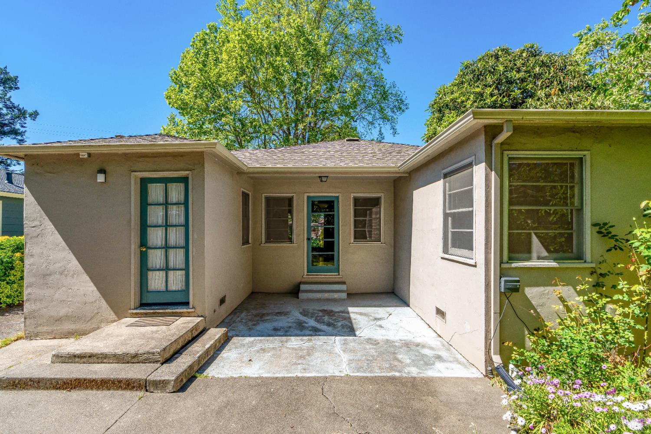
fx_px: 289
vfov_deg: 73.7
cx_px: 326
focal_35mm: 16
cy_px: 217
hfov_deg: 96.7
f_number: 11
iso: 400
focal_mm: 16
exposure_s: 1/320
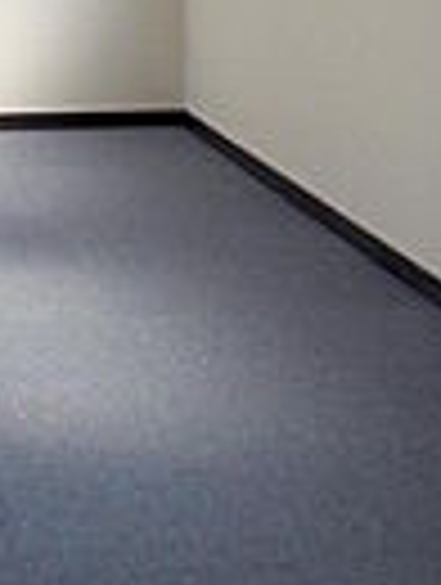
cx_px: 45
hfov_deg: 15.9
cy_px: -122
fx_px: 1558
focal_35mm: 92
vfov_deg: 19.9
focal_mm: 4.5
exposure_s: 1/250
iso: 80
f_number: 3.2
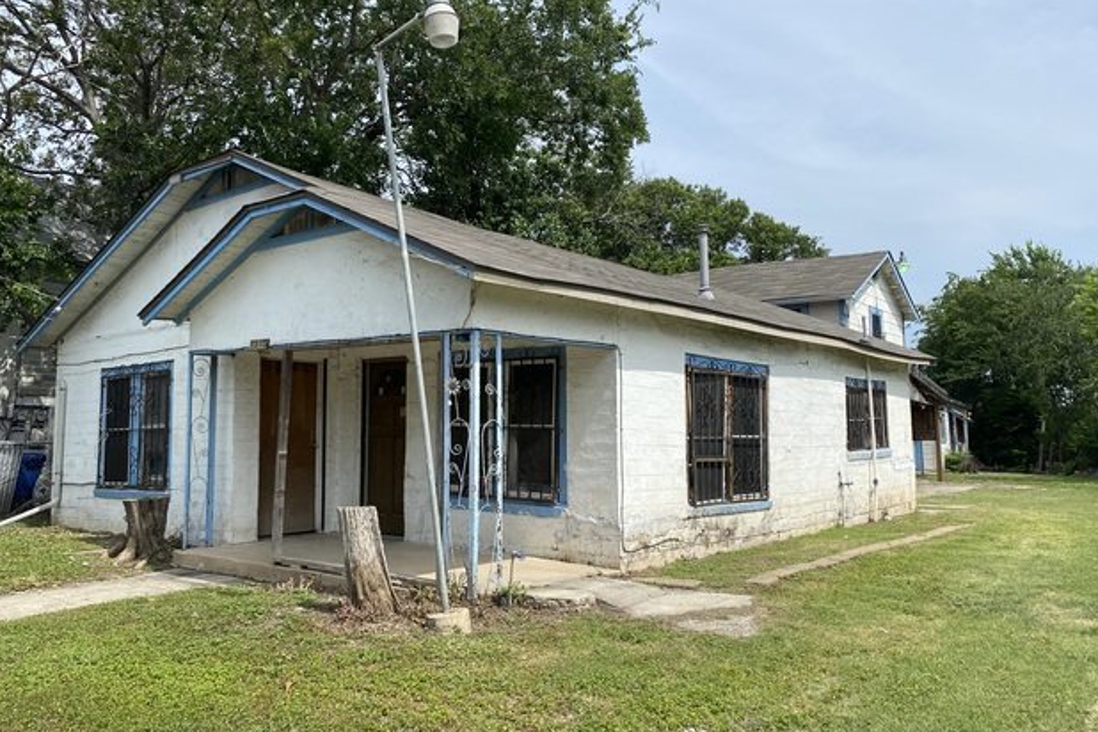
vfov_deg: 46.4
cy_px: 343
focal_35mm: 28
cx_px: 563
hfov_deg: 65.5
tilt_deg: +4.9
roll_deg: +0.7
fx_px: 854
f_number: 1.8
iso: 32
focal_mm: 4.25
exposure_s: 1/3497
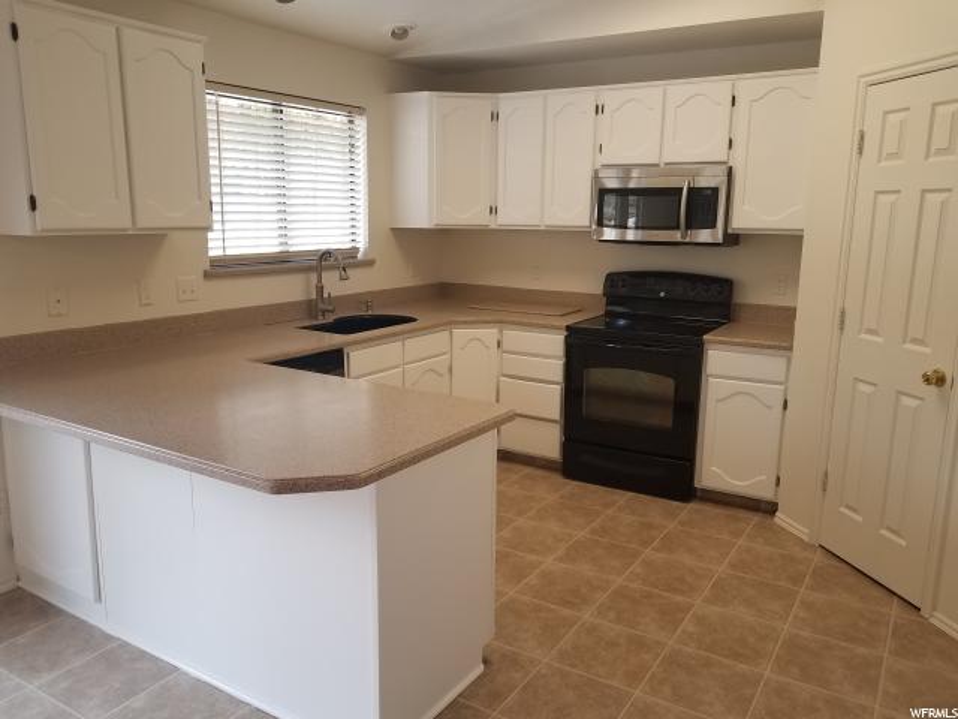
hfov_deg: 67.3
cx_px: 479
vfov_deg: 53.1
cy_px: 360
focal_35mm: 26
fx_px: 720
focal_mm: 4.2
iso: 50
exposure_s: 1/60
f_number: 1.7
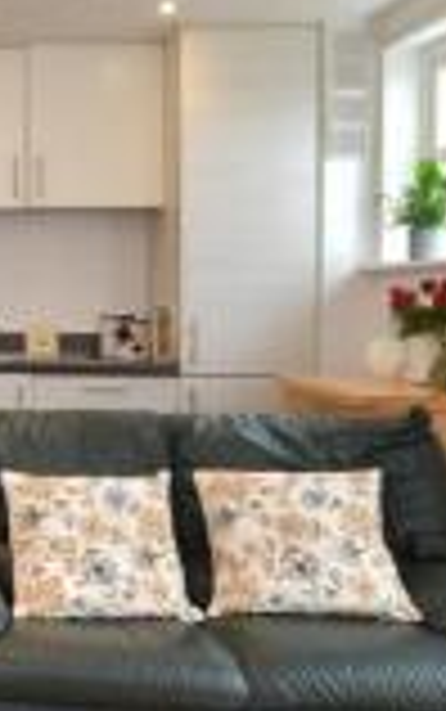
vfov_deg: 43.3
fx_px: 893
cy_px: 299
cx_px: -140
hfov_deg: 24.4
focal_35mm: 46
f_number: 8
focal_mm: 10
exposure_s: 1/1.6
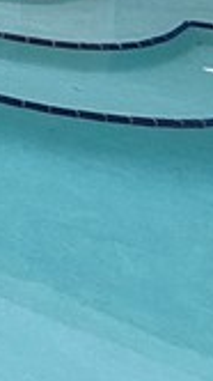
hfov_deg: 6.9
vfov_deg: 17.4
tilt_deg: -4.8
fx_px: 947
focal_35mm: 94
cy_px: -347
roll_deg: -0.4
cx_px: -783
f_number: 2.2
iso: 50
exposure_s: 1/789
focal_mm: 2.22
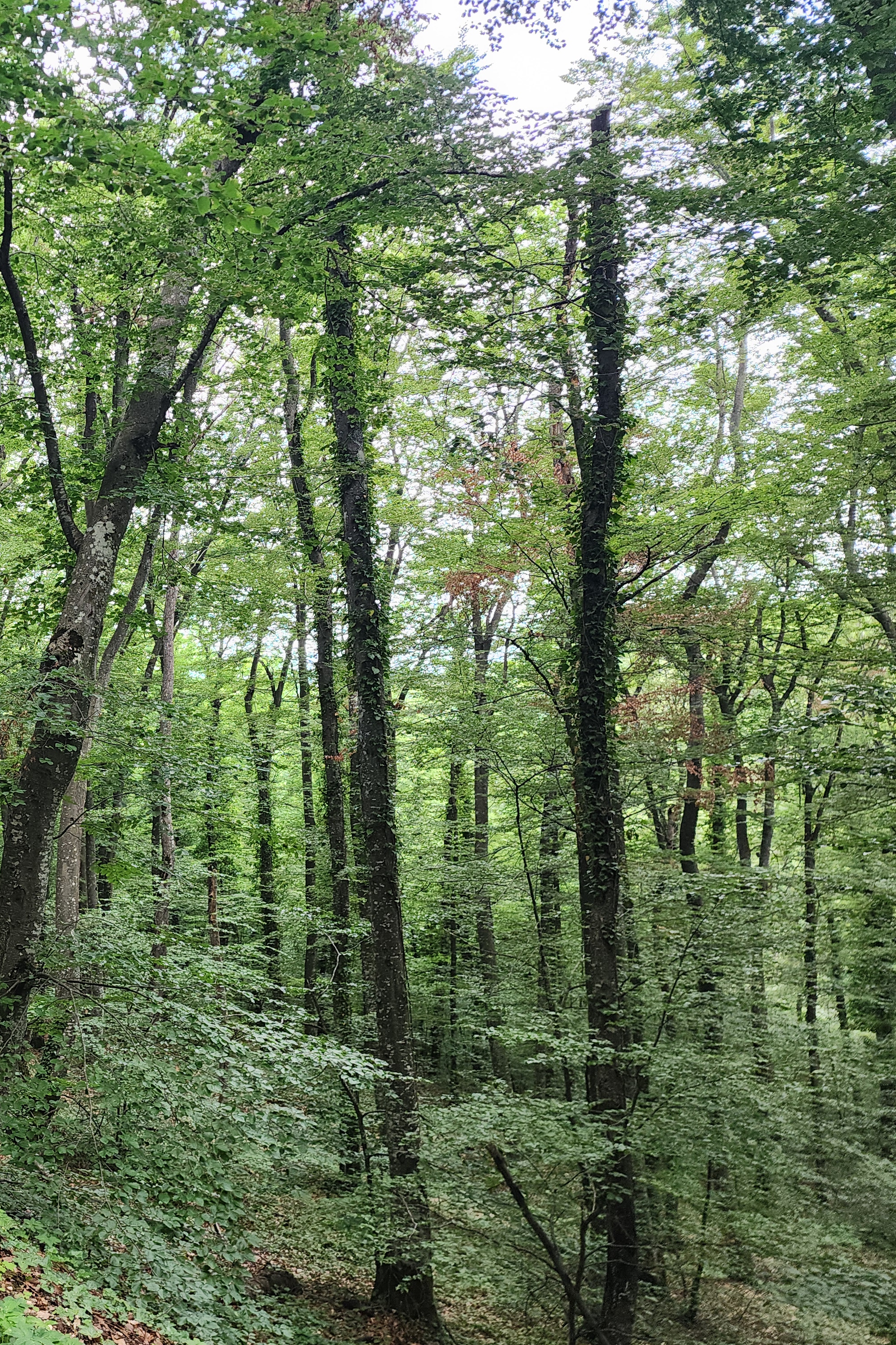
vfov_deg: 58.7
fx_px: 1195
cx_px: 11
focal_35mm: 32
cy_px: 673
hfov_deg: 37.1
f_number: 1.8
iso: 160
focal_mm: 6.4
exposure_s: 1/100
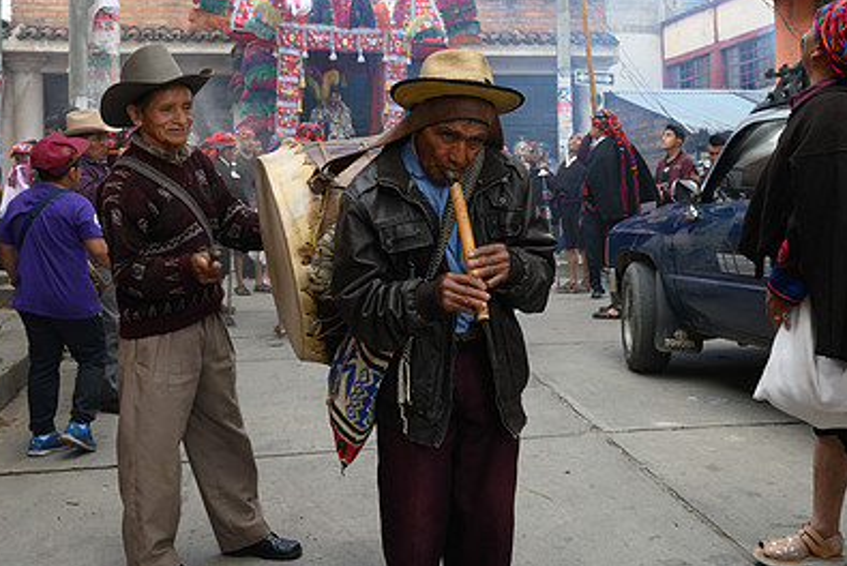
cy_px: 192
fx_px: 1036
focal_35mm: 44
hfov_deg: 44.4
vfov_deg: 30.4
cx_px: 485
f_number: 8
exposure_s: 1/125
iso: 320
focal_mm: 30
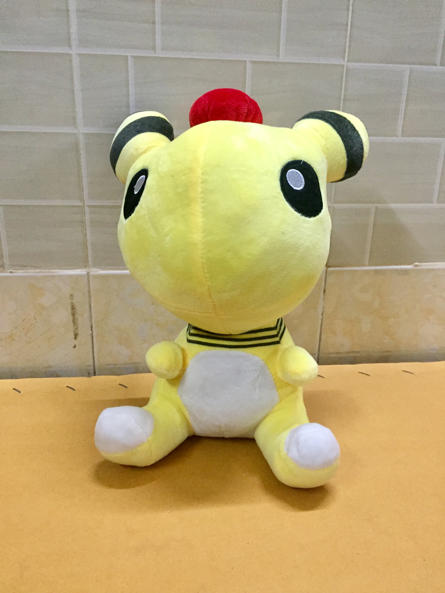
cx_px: 222
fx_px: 497
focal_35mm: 29
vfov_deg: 61.7
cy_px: 296
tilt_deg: -19.3
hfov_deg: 48.2
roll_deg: -0.6
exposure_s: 1/33
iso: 320
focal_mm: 4.15
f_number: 2.2
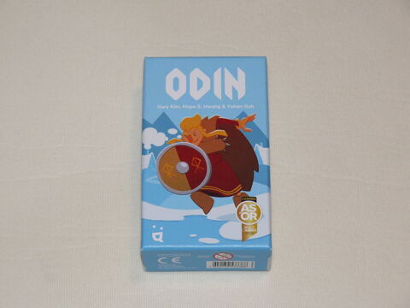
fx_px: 1386
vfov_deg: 12.7
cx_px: 205
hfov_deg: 16.8
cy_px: 154
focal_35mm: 117
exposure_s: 1/30
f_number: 3.2
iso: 100
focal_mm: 22.1
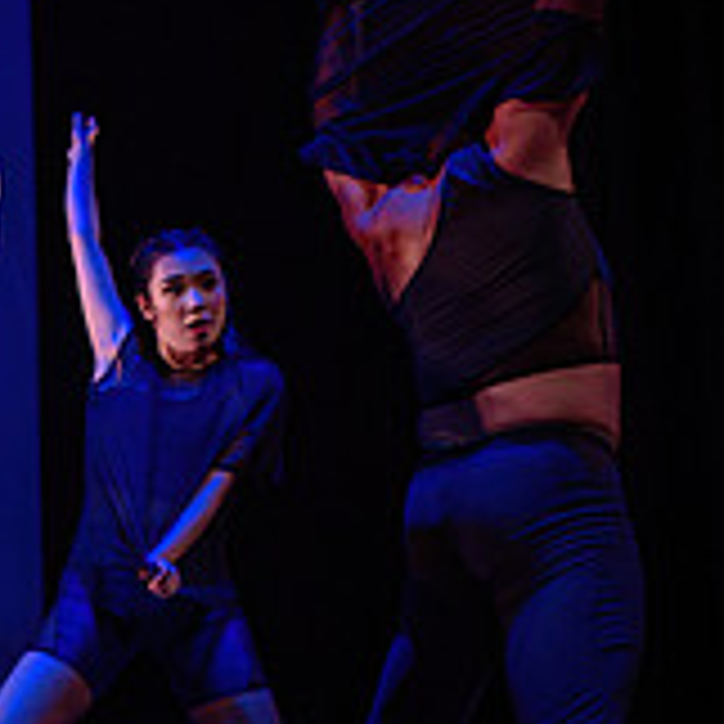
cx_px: -361
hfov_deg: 20.1
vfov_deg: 23.1
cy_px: 539
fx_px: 1751
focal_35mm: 74
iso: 1000
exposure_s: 1/320
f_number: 1.4
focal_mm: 24
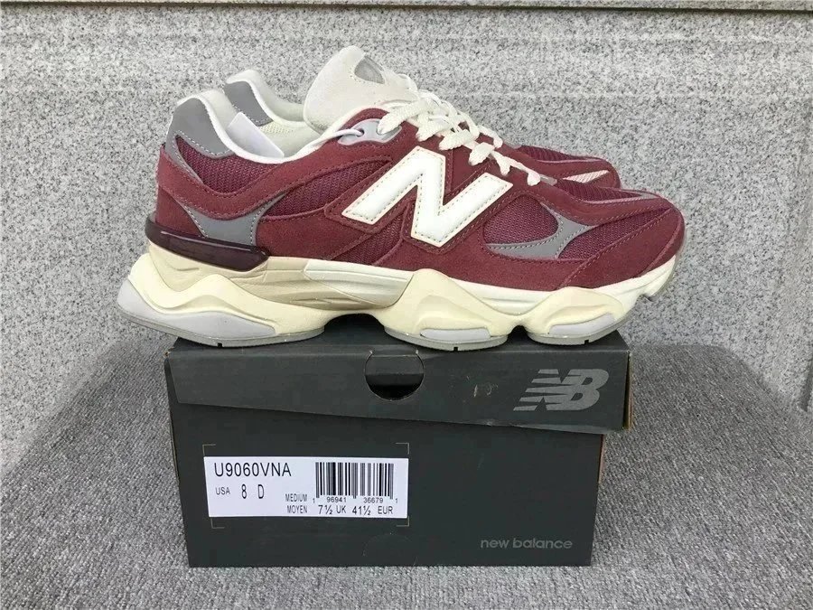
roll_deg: -0.4
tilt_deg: -20.3
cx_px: 406
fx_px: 728
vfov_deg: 45.4
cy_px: 305
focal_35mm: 31
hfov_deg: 58.4
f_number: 2.4
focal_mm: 3.3
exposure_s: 1/100
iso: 40
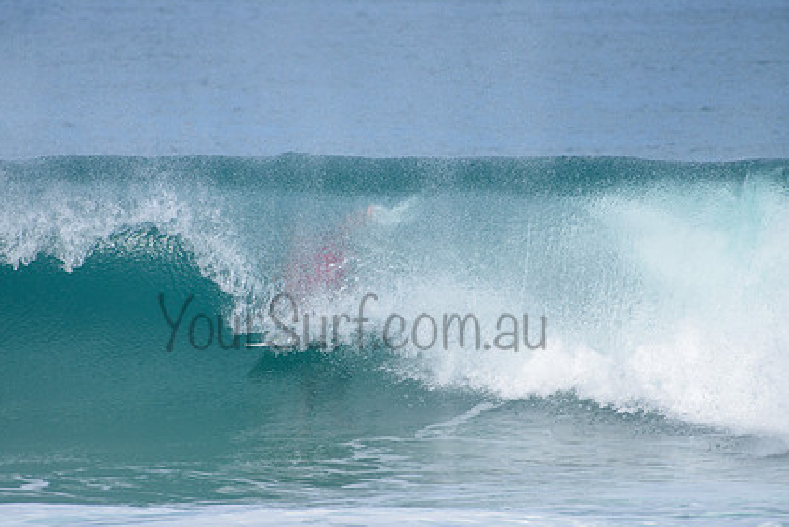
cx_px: 350
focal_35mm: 684
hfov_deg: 3.0
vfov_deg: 2.0
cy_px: 306
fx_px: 14995
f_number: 6.3
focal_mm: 500
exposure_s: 1/2500
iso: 250
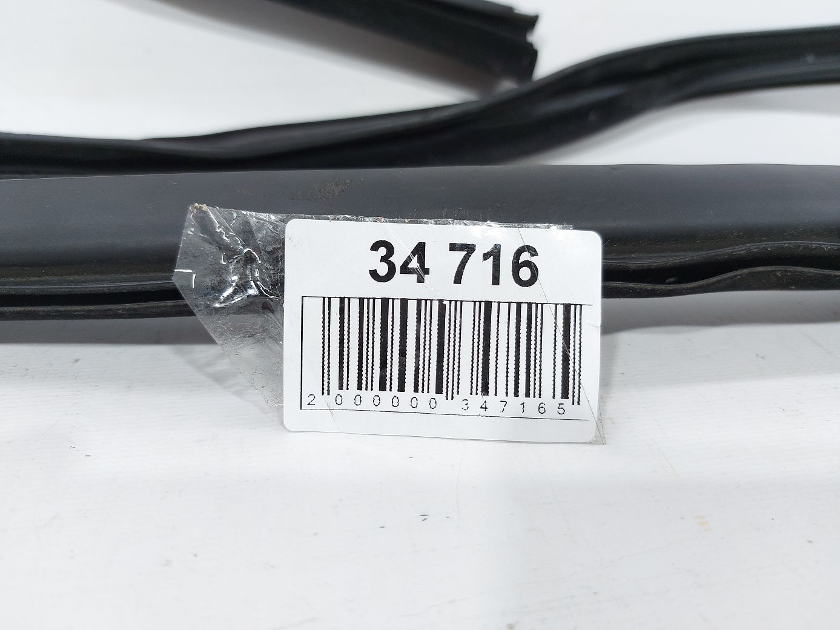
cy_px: 315
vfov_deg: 56.8
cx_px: 420
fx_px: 582
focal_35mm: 24
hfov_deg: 71.6
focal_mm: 5.23
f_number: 1.8
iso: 80
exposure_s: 1/50
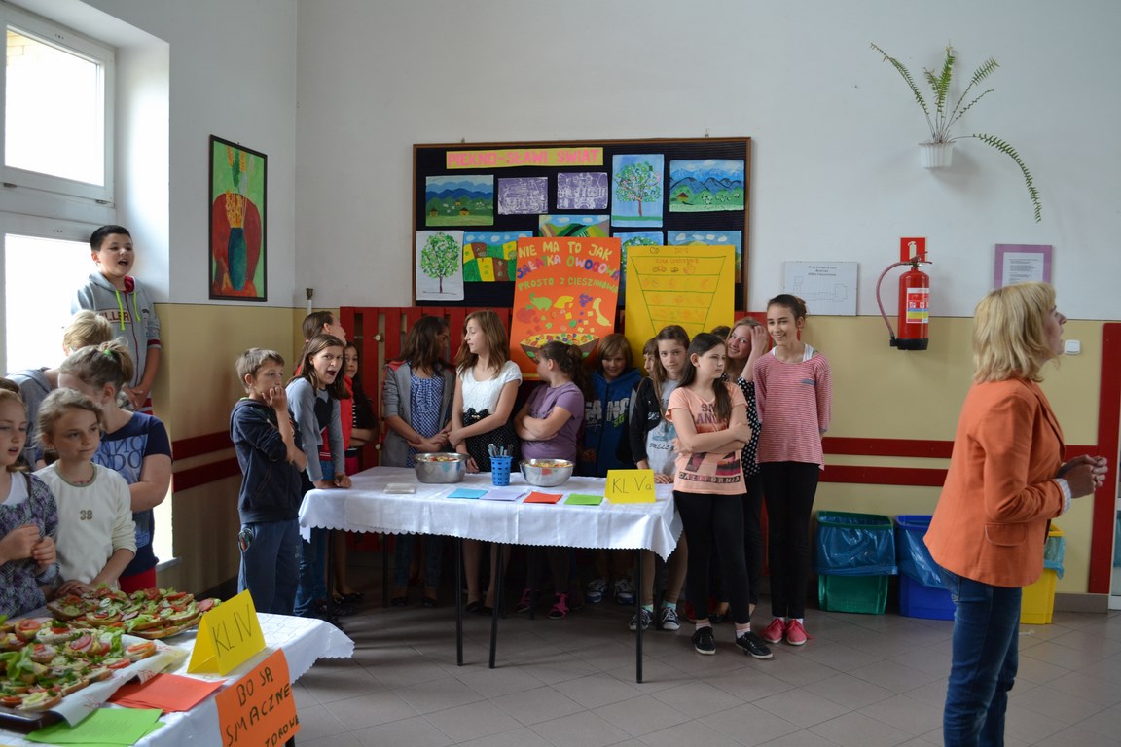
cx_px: 560
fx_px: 934
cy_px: 374
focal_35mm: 30
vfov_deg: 43.6
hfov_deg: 61.9
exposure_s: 1/60
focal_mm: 20
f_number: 3.8
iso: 560
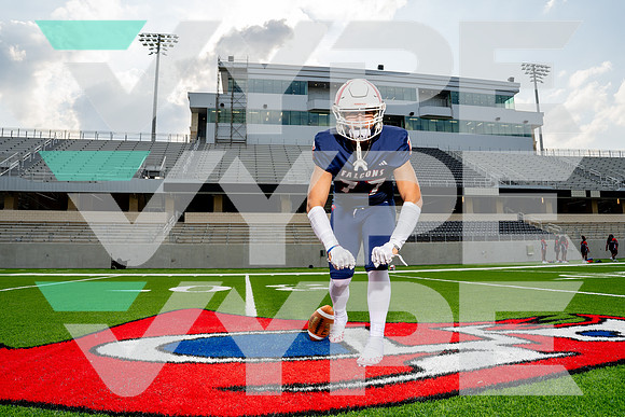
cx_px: 312
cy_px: 208
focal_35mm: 25
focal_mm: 24
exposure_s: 1/250
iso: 100
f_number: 8
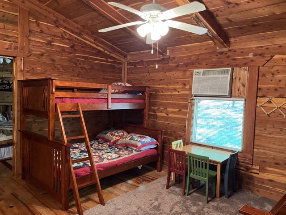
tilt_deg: -3.2
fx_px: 215
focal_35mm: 26
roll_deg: -2.3
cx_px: 143
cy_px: 108
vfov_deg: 53.1
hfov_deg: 67.3
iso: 500
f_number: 1.6
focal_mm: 5.1
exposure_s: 1/40
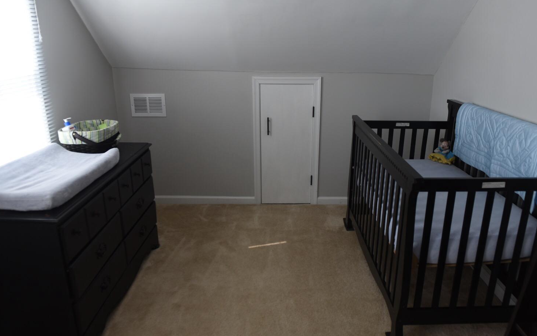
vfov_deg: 45.9
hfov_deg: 68.4
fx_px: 395
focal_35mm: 27
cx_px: 282
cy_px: 185
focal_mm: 24
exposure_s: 1/160
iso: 400
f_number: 4.5
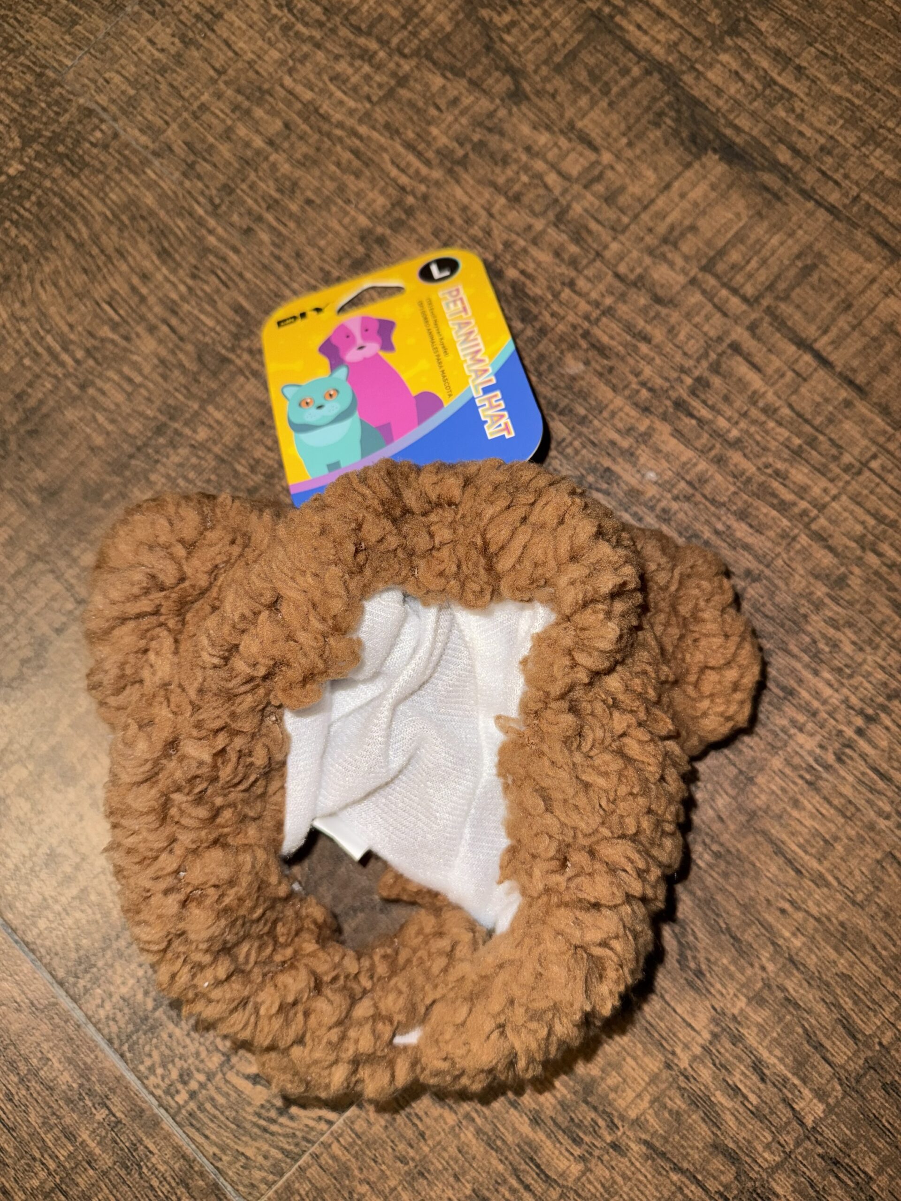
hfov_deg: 56.8
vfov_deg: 71.6
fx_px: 833
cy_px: 600
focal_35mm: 24
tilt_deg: -80.8
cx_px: 450
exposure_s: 1/22
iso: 50
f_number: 1.78
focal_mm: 6.76
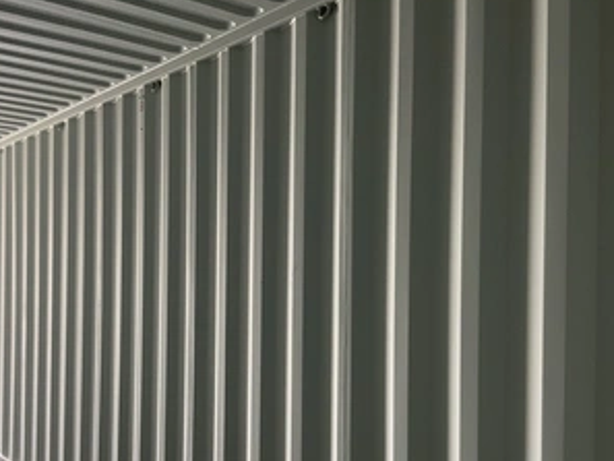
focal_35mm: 39
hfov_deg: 47.7
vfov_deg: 36.7
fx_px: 692
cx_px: 267
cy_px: 279
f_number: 1.8
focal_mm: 3
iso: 100
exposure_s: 1/60
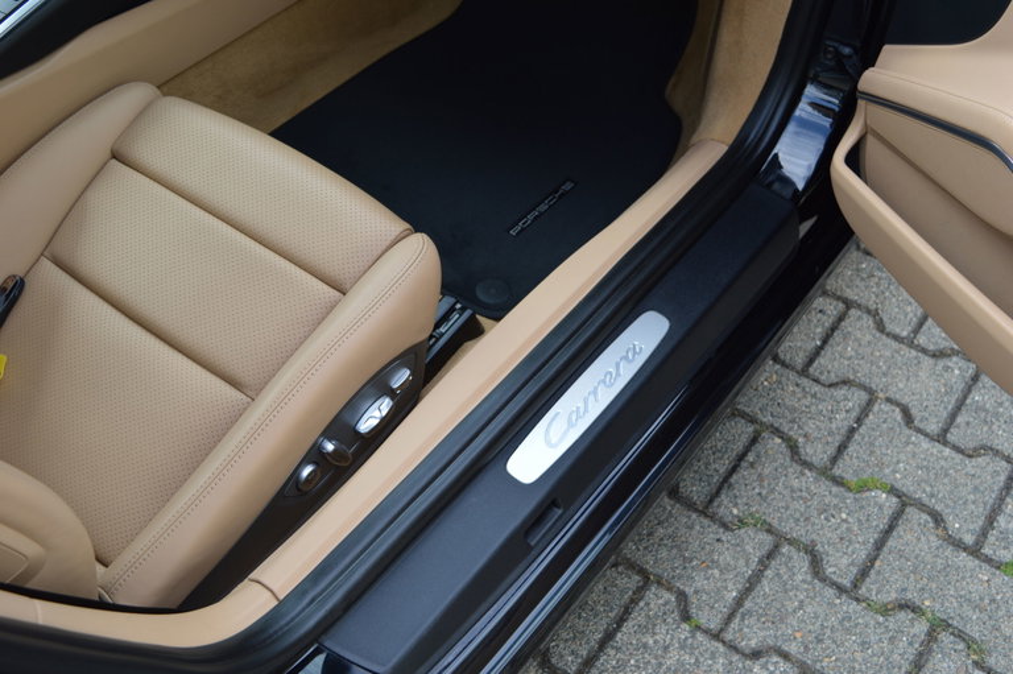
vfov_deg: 33.0
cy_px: 337
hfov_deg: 48.0
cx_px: 506
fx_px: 1139
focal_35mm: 40
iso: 100
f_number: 5.6
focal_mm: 27
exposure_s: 1/125
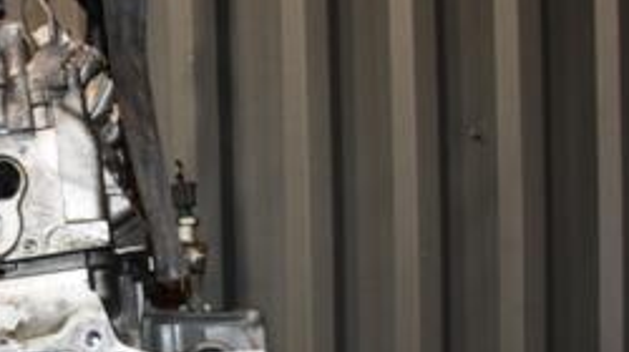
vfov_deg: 17.0
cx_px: 8
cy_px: 397
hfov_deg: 29.1
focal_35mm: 68
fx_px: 1133
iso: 800
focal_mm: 18
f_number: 5
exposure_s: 1/60
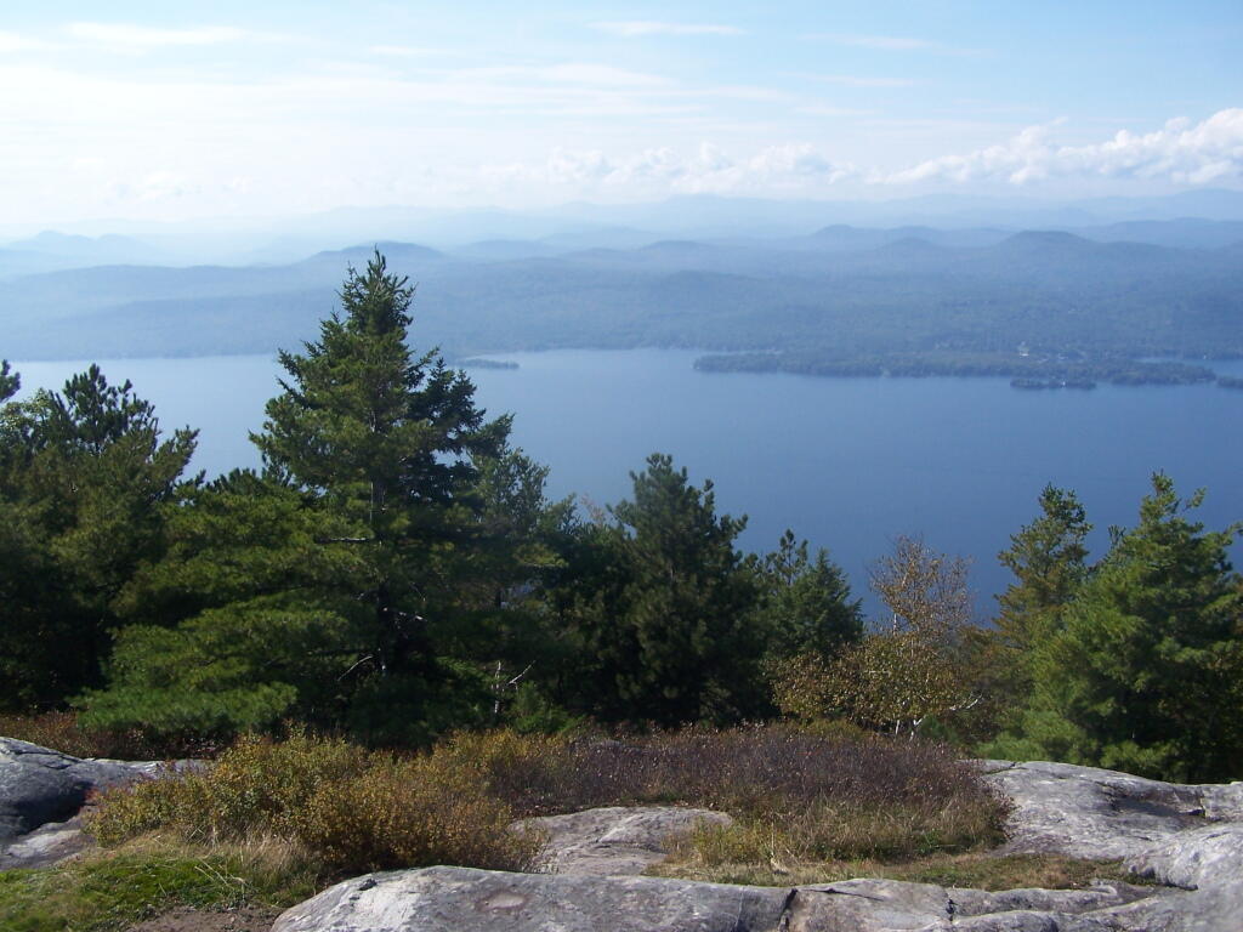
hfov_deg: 49.0
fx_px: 1365
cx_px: 622
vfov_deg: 37.7
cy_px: 466
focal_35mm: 38
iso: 80
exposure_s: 1/800
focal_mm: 6.3
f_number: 4
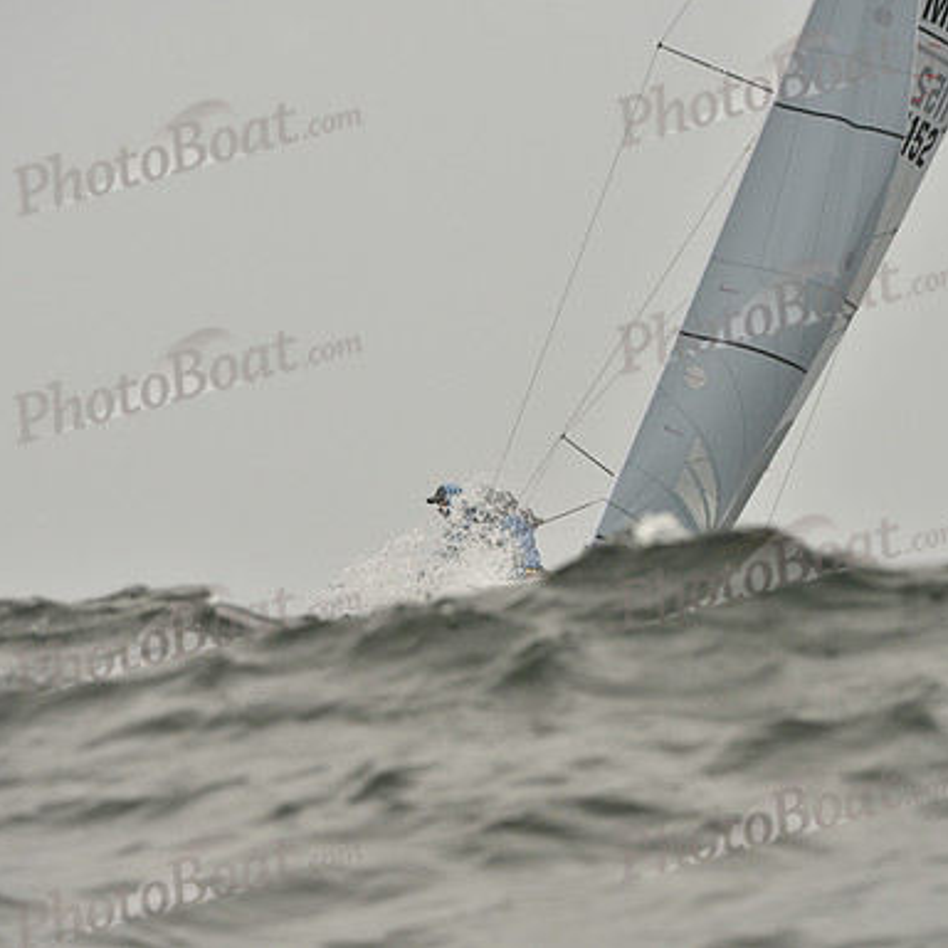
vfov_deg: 3.4
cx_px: 491
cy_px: 473
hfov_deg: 3.4
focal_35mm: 513
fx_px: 15895
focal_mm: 400
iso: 400
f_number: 7.1
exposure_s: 1/1250
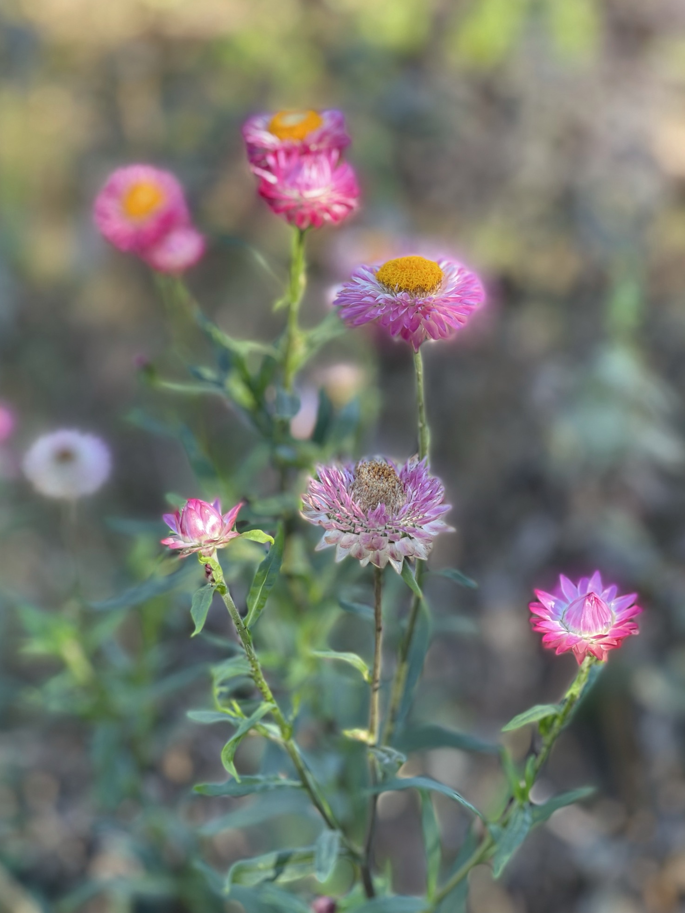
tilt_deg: -27.1
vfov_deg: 29.0
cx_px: 328
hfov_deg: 21.9
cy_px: 435
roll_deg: -8.9
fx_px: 1768
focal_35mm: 67
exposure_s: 1/121
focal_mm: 7.5
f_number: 2.2
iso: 25
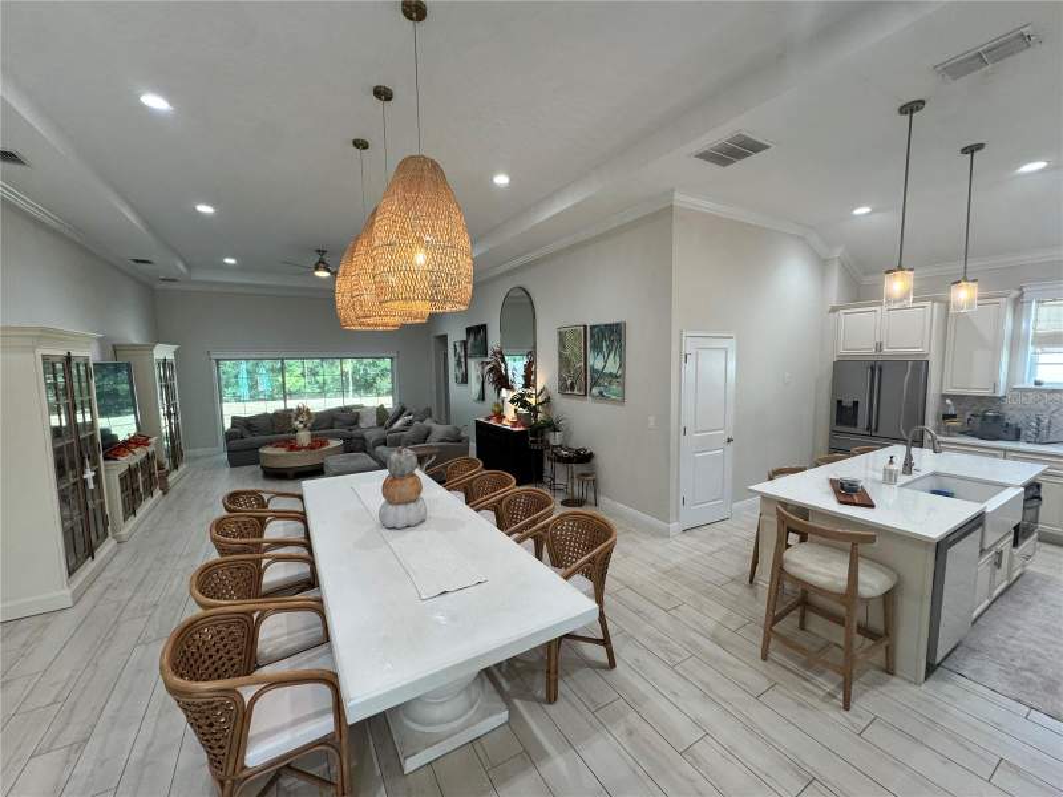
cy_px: 398
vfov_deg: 85.7
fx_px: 430
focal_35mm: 14
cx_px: 532
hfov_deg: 102.1
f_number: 2.2
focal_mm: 2.22
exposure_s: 1/120
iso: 200
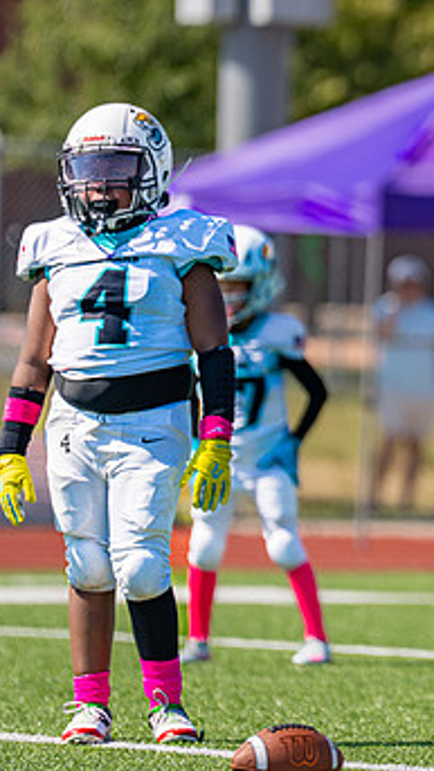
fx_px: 8897
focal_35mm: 435
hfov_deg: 2.8
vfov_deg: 5.0
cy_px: 276
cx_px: 533
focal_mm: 200
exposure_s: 1/1600
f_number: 2.8
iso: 100
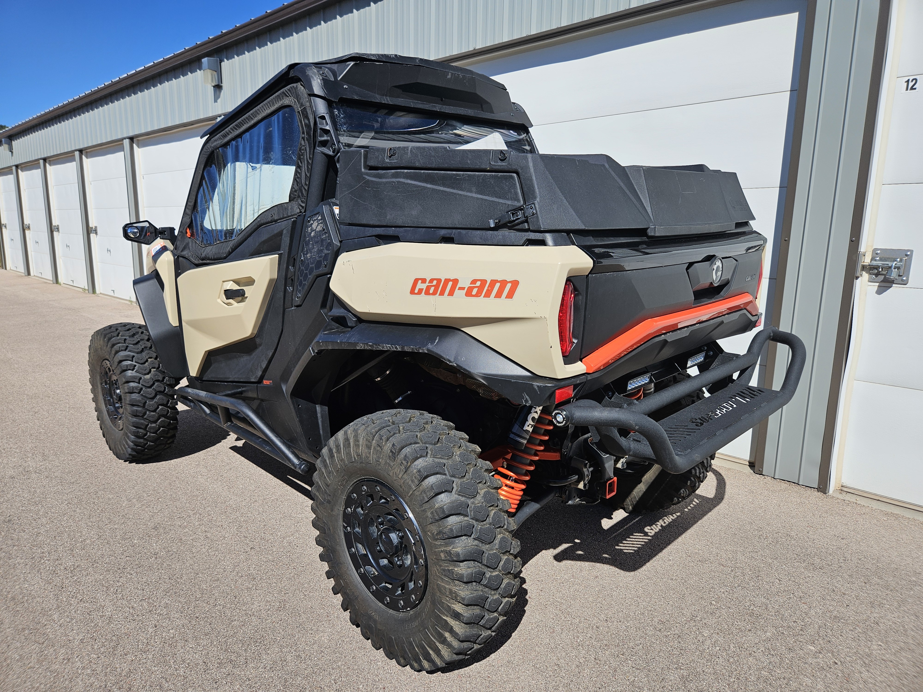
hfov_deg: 73.9
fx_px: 613
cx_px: 462
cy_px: 346
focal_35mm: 23
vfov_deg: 58.9
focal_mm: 5.4
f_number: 1.8
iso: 25
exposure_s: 1/2531
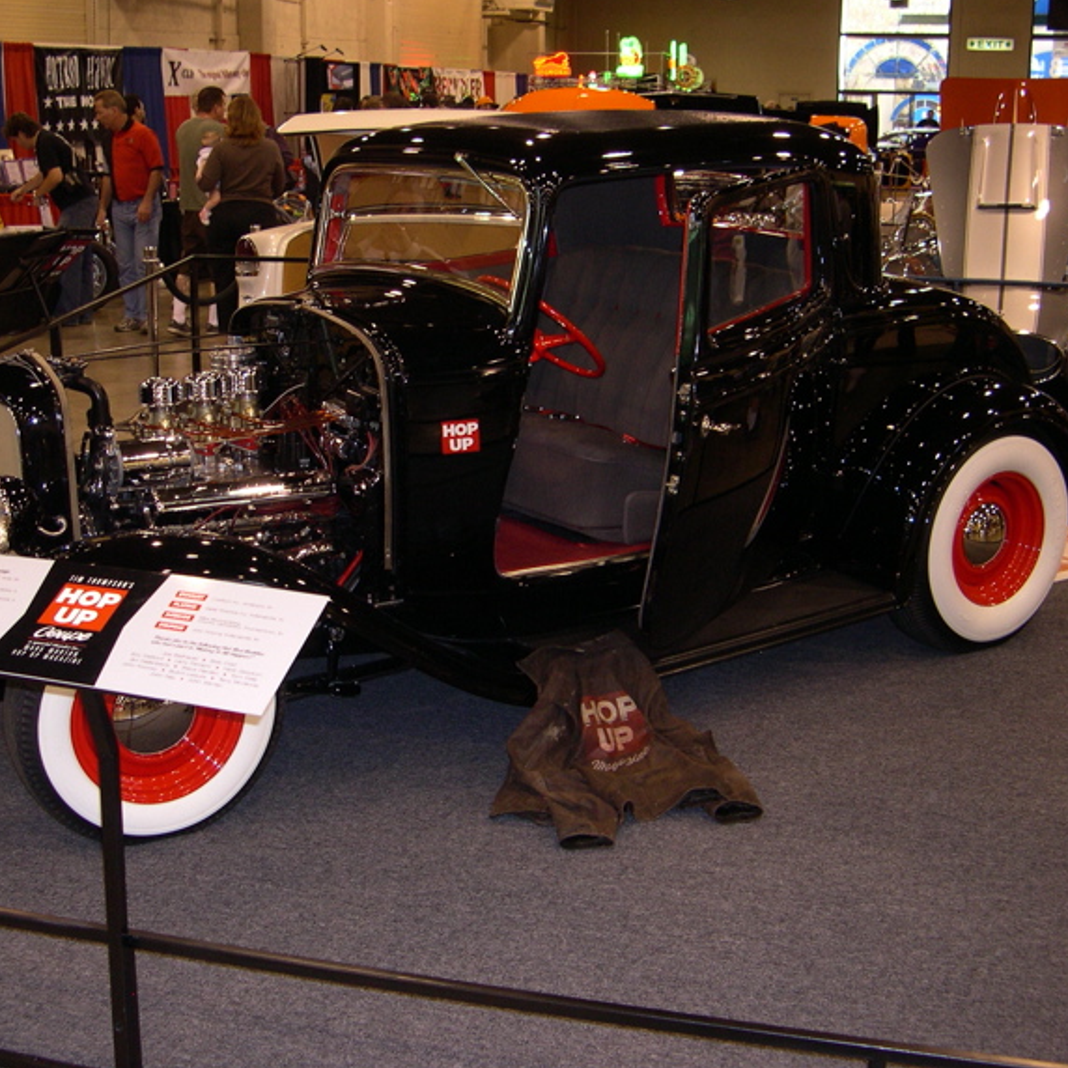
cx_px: 433
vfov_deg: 36.1
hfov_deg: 35.9
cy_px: 519
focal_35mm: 47
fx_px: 1641
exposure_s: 1/60
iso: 140
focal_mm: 8
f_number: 2.8
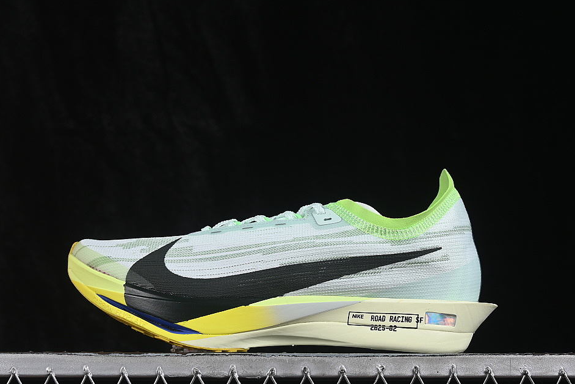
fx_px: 1374
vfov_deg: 15.9
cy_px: 216
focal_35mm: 86
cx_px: 277
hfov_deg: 23.6
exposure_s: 1/80
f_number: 8
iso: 160
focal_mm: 50
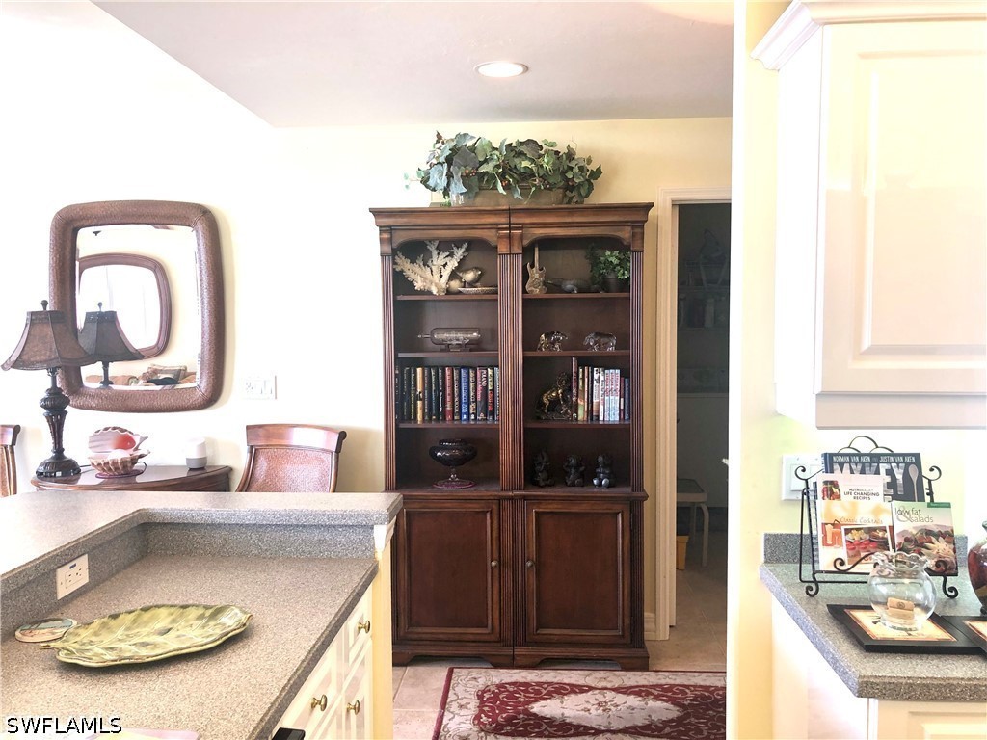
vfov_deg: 49.7
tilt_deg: -3.6
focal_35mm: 28
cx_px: 494
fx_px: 798
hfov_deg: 63.4
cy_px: 370
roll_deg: +0.8
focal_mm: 4
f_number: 1.8
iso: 32
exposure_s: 1/40
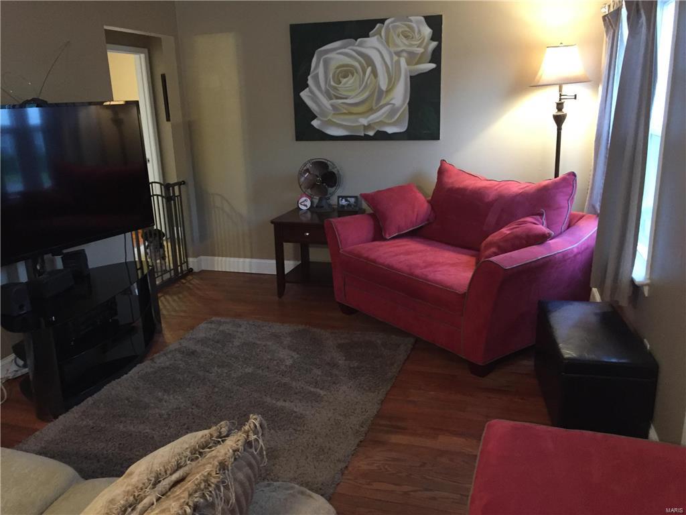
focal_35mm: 29
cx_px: 343
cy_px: 258
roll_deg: +1.4
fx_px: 575
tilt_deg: -16.5
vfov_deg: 48.2
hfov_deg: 61.7
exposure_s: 1/15
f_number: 2.2
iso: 250
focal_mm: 4.15
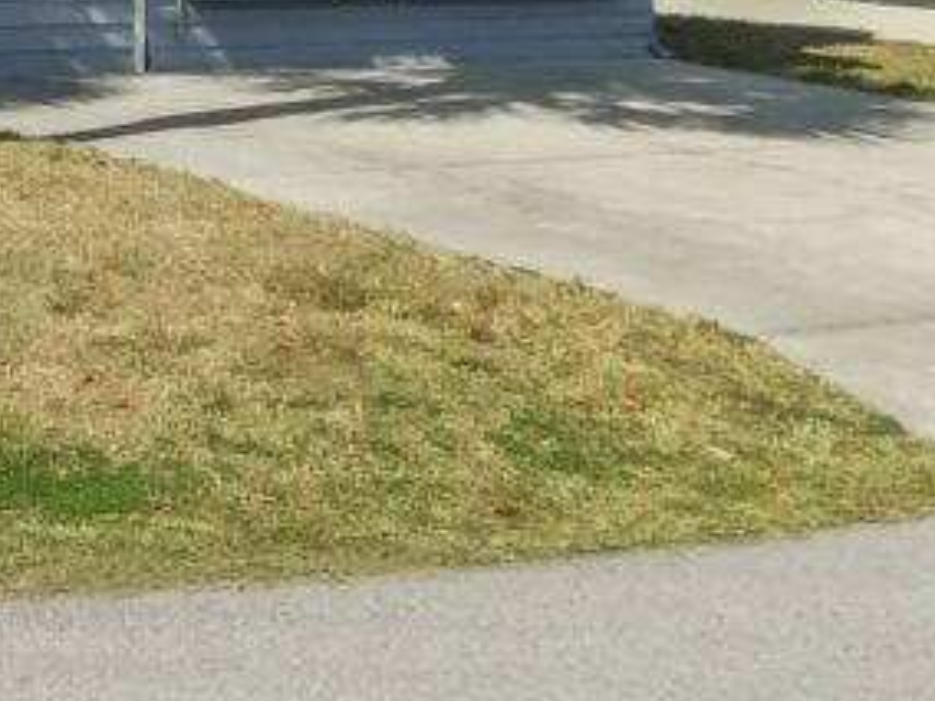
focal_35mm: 101
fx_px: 2728
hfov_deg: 17.7
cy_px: -484
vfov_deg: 13.4
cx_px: -405
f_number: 6.4
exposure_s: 1/400
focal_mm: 4.9
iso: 125
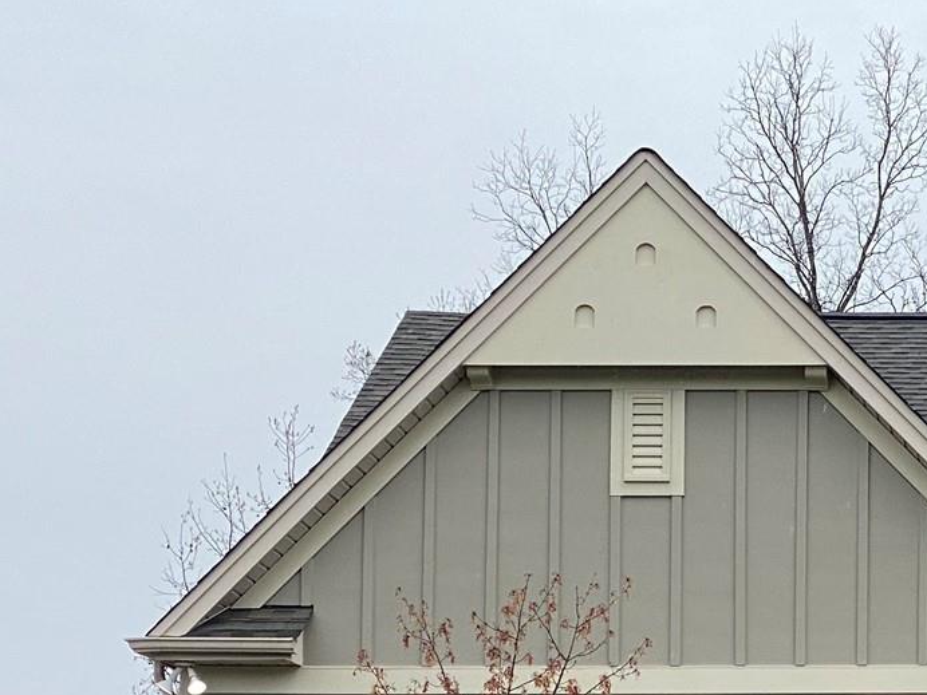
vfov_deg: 9.4
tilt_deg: +3.1
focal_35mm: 154
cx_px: 1070
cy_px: 982
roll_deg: -1.0
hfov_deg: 12.6
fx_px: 4124
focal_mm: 6
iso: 20
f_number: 2
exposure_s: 1/888
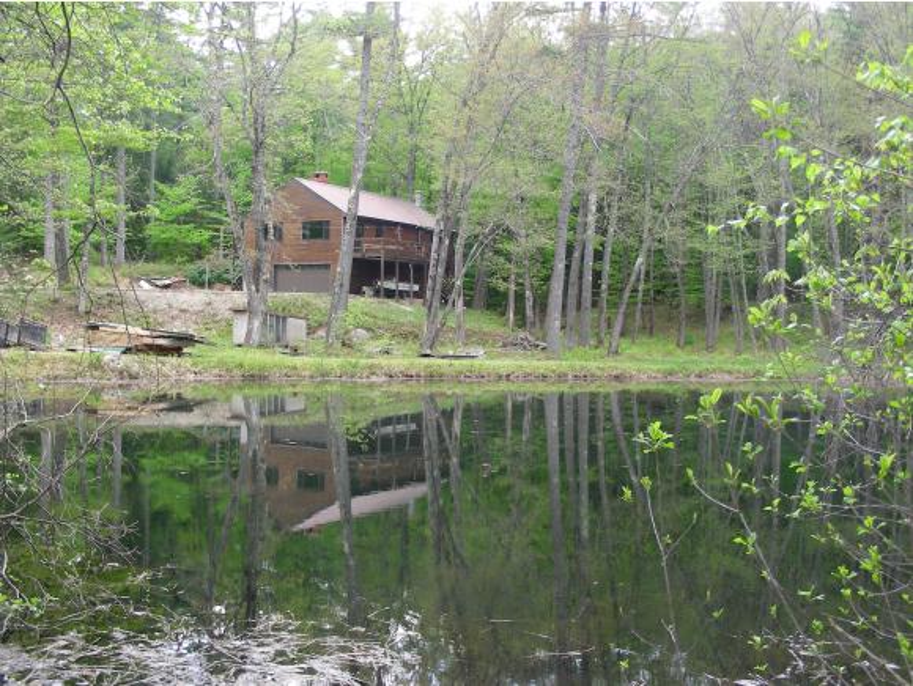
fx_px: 1082
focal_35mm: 41
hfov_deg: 45.7
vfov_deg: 35.2
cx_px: 456
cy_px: 343
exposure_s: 1/55.8
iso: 50
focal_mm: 6.8
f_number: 3.5
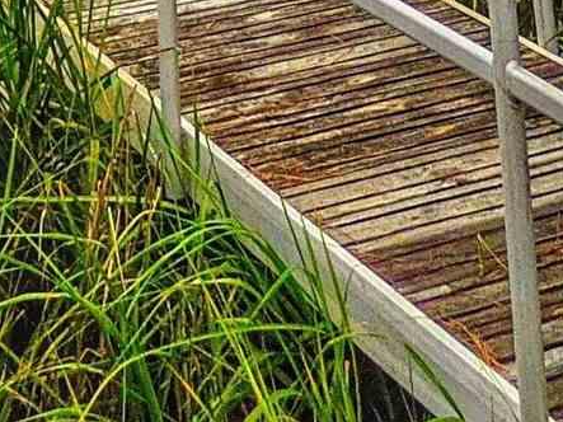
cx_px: -104
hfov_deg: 17.0
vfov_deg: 9.2
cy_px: -1000
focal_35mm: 111
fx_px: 1805
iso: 40
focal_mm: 2.22
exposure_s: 1/3236
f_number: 2.2
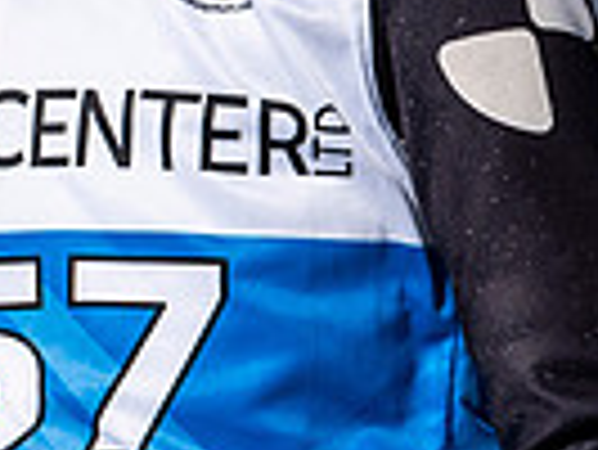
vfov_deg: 0.6
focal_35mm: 2417
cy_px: -771
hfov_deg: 0.8
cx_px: 130
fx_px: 41792
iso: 200
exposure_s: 1/2000
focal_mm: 400
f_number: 8
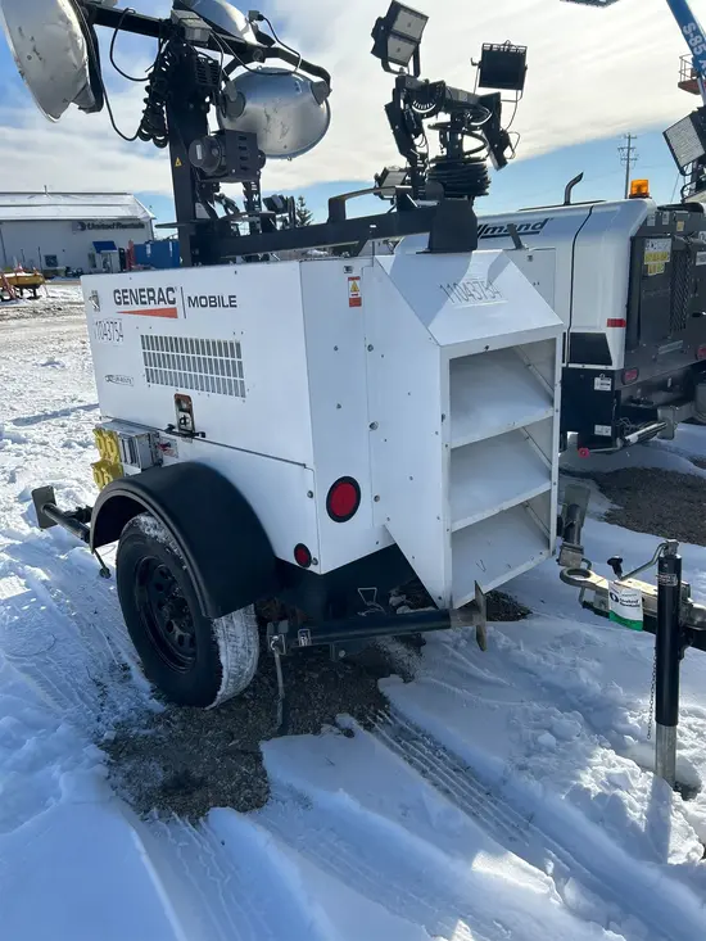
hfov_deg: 53.1
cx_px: 353
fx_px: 707
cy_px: 470
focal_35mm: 26
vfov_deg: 67.3
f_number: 1.5
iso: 50
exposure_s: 1/4444
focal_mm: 5.7
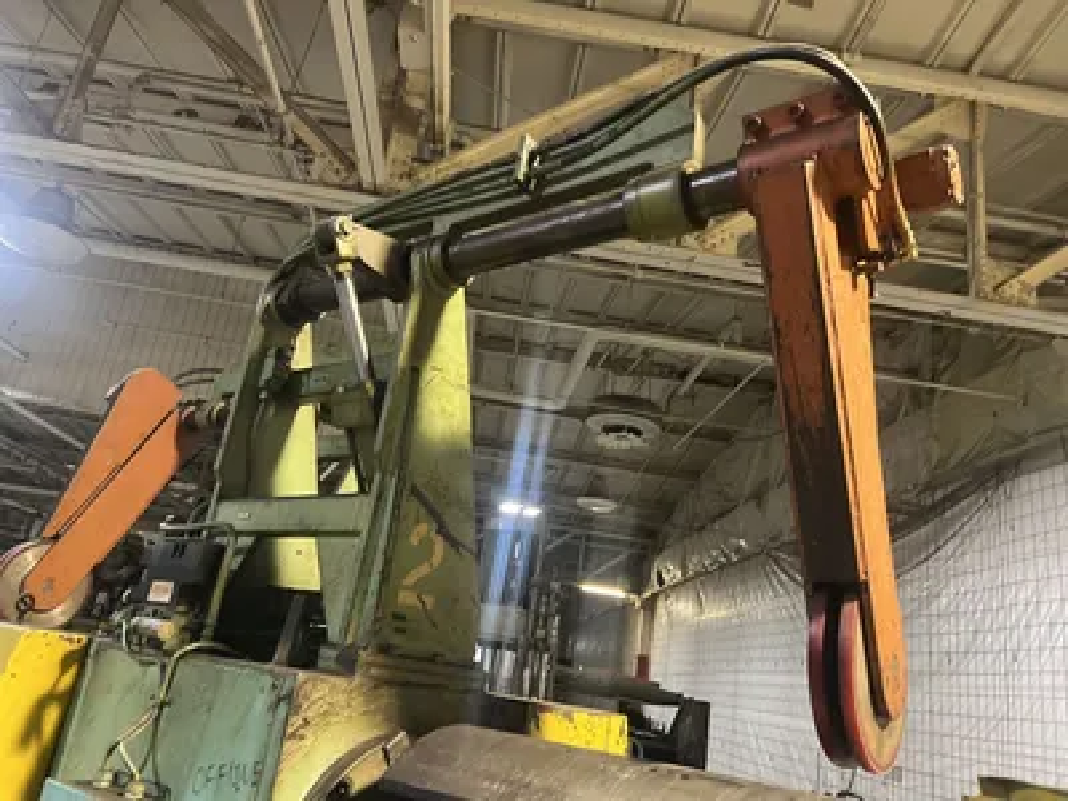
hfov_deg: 67.3
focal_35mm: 26
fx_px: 802
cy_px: 400
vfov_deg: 53.1
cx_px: 534
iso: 500
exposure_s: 1/40
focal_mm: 5.7
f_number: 1.5
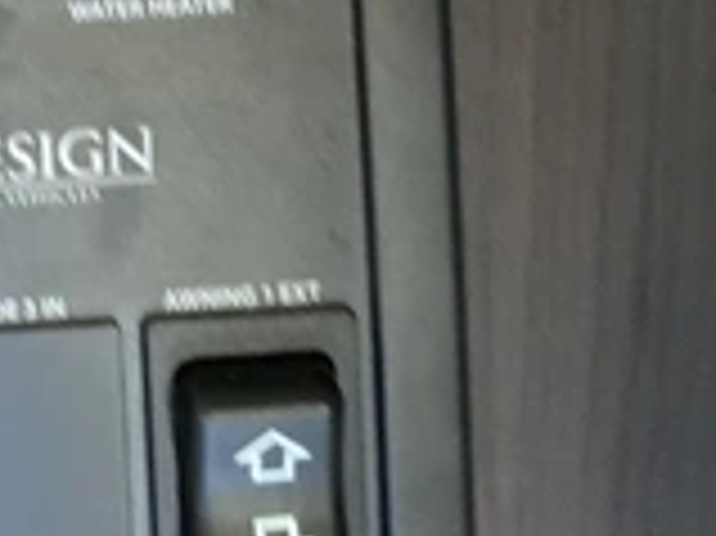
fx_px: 1509
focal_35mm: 73
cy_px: -126
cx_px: -144
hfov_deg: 24.2
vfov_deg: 18.9
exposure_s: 1/30
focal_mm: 3
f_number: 1.8
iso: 320
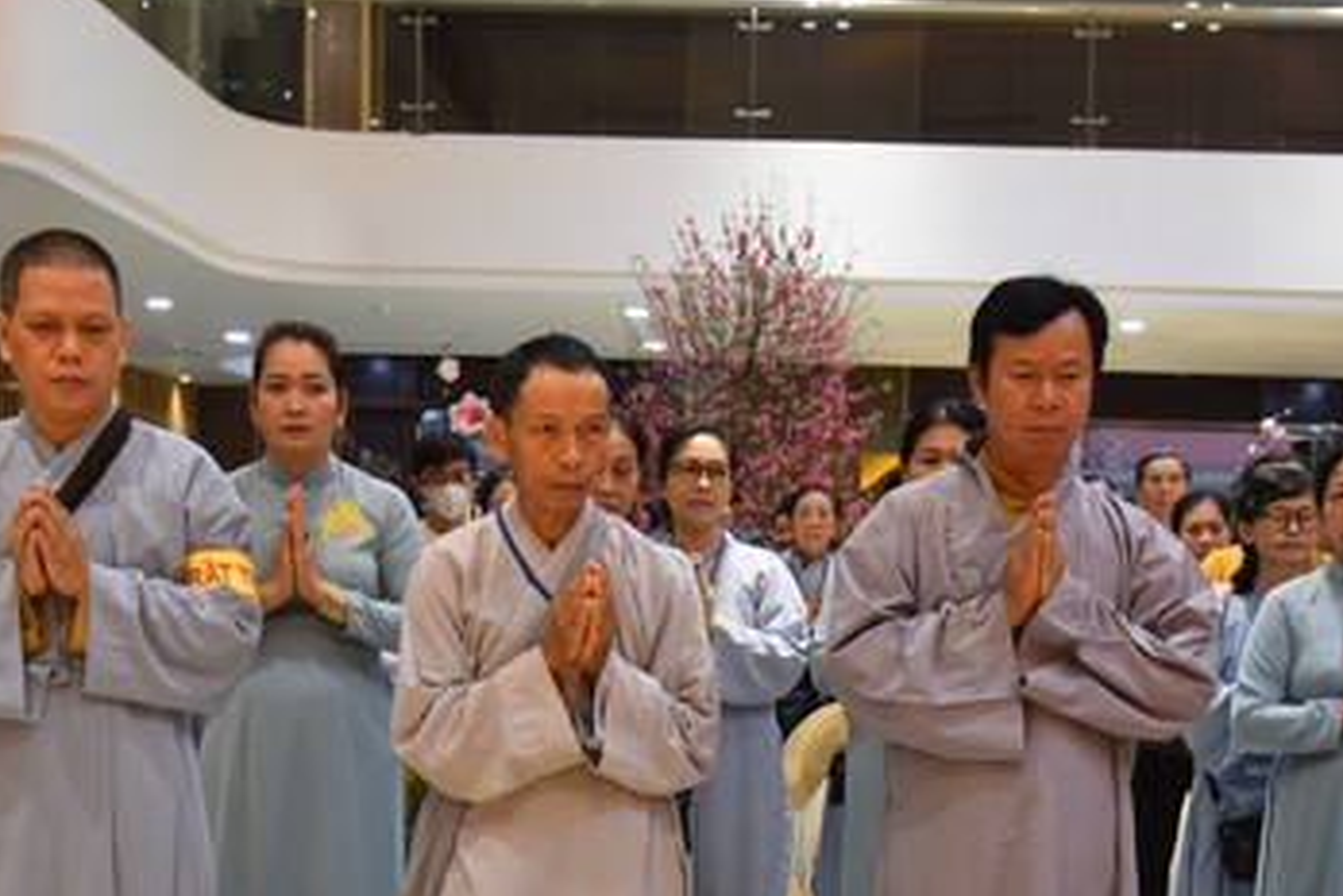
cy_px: 784
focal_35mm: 56
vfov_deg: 23.6
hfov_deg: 35.6
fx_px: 2089
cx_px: 718
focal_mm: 30
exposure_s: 1/60
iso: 1000
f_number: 4
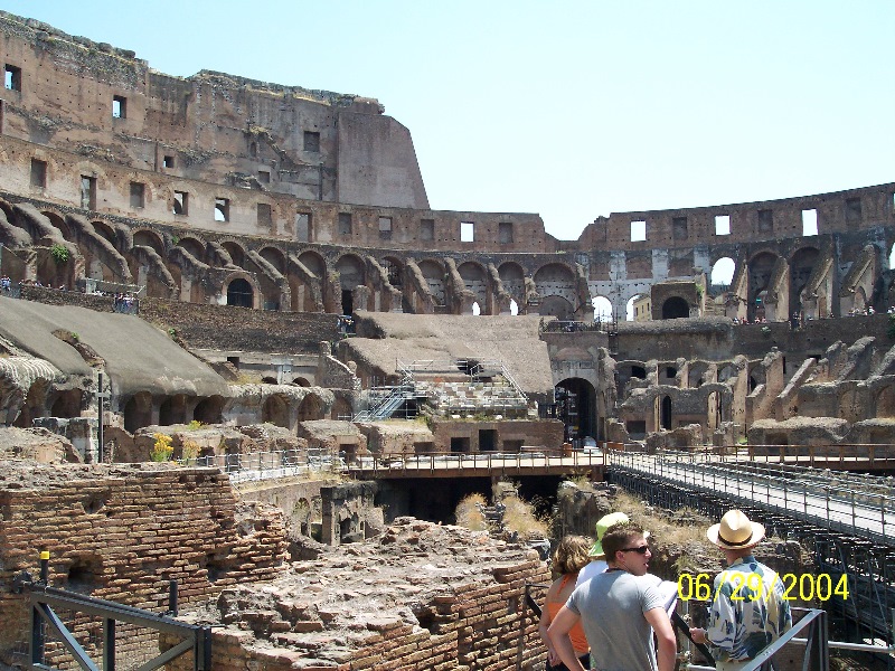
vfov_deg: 37.7
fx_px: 982
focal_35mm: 38
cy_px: 336
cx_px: 448
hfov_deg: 49.0
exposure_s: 1/350
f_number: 4.8
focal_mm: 8
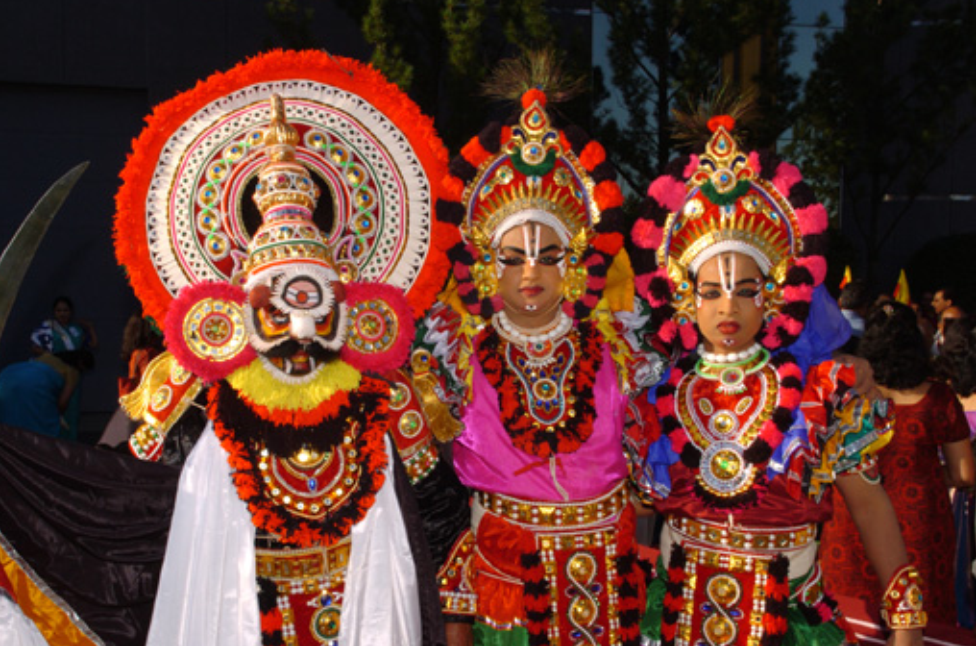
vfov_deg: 34.0
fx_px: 1055
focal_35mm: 39
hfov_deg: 49.6
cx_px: 430
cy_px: 370
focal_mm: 22
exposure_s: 1/250
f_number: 9
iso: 200
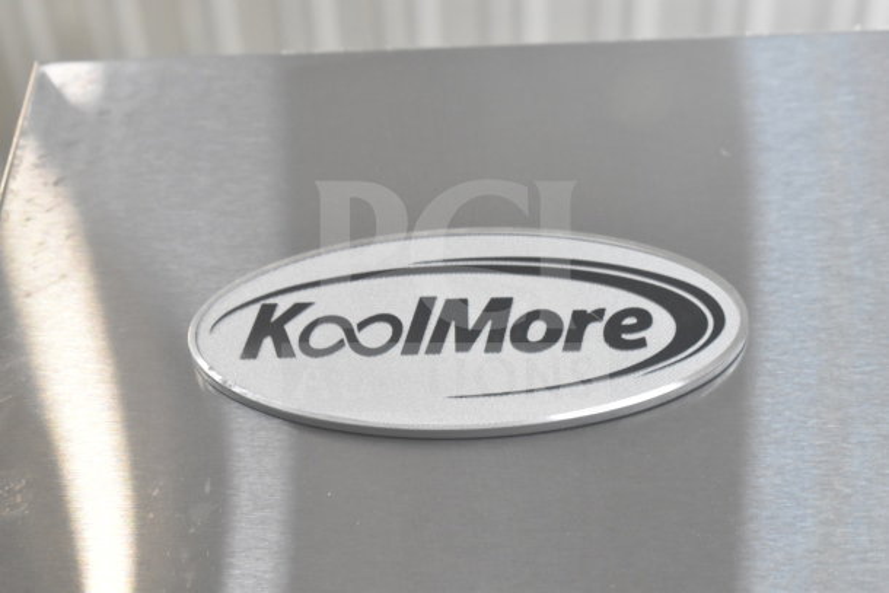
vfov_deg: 16.6
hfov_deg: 24.6
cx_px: 444
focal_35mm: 82
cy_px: 296
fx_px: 2038
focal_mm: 55
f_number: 5.6
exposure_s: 1/100
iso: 2800
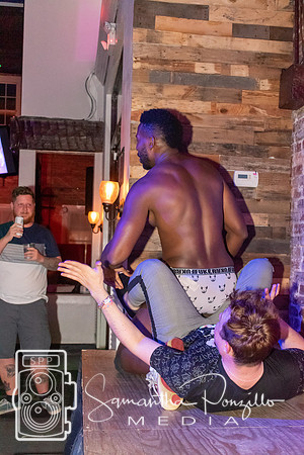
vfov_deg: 45.0
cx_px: 152
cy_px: 228
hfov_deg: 30.8
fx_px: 551
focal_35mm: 44
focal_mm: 29
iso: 6400
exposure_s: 1/60
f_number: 4.2
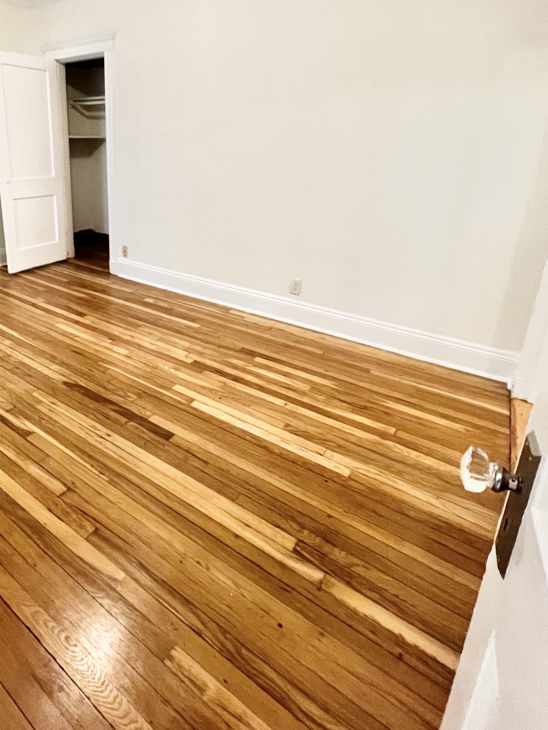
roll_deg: -1.3
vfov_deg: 82.8
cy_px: 266
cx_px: 164
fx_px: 401
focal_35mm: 19
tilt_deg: -15.2
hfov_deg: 66.0
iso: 320
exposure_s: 1/60
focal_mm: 1.57
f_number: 1.8
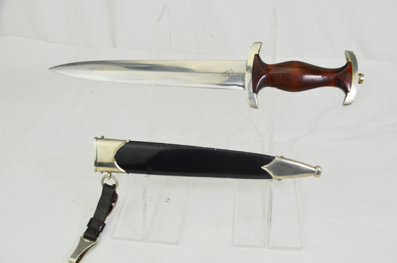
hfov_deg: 42.4
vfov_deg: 28.8
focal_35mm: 46
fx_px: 512
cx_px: 198
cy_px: 132
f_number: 6.3
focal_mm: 31
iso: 200
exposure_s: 1/160
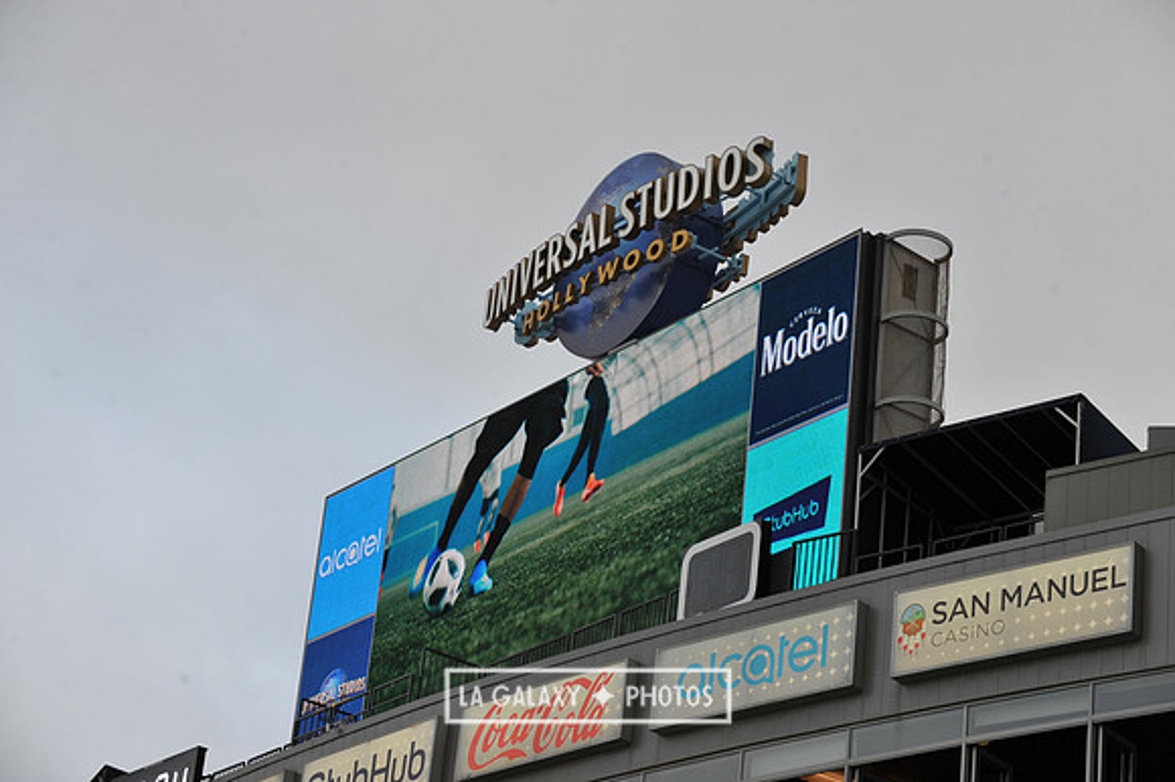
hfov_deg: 21.5
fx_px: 3099
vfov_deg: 14.4
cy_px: 391
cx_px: 588
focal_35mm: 95
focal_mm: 95
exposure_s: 1/200
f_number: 7.1
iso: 400
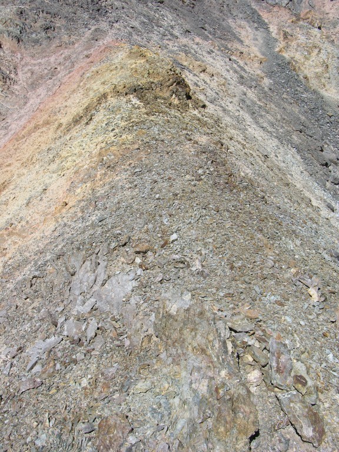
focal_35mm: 35
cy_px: 226
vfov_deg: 52.6
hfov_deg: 40.7
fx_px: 457
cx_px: 170
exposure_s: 1/263
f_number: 6.3
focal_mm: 8.9
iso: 50
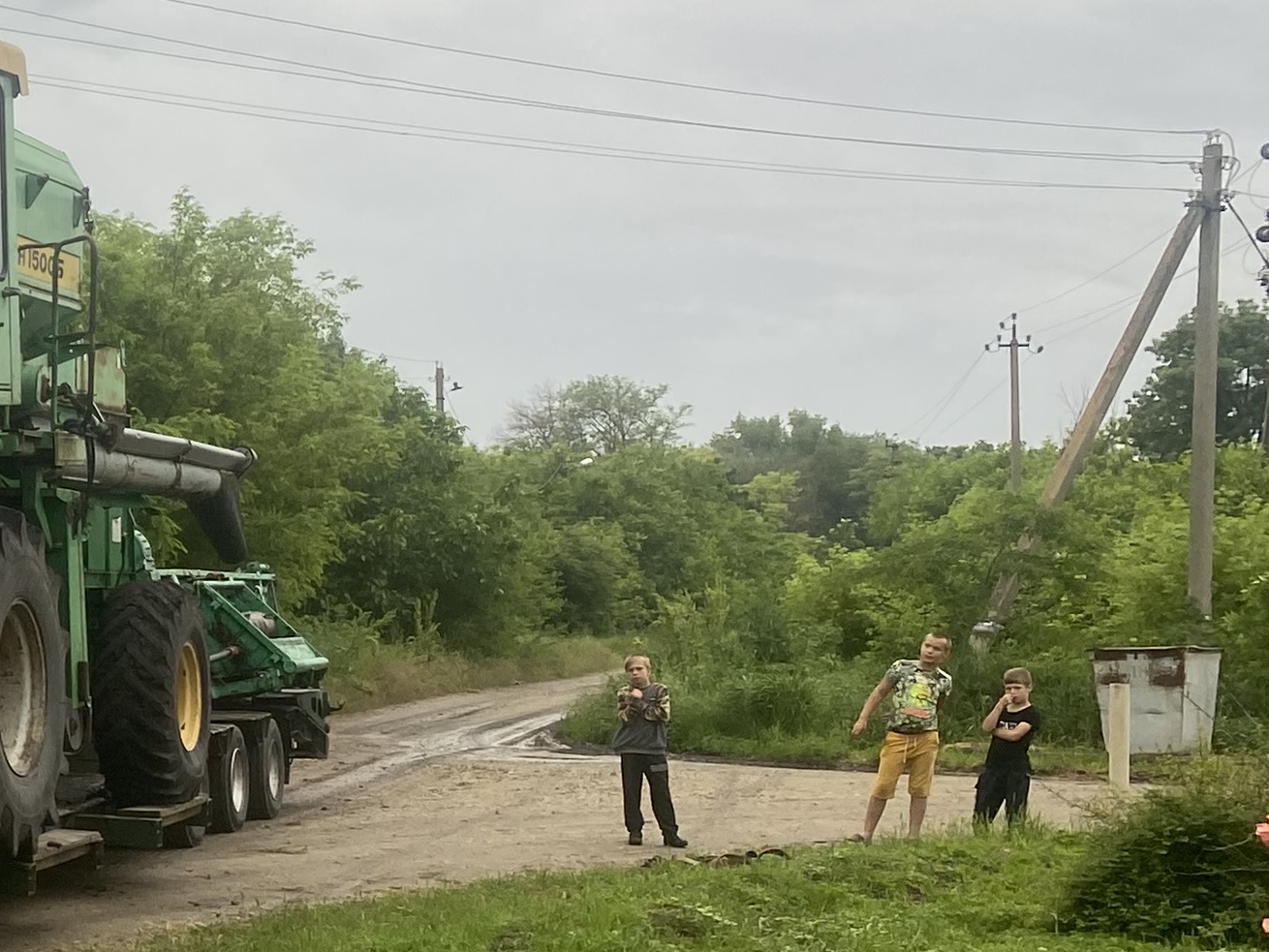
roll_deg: +0.0
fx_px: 2933
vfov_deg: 18.4
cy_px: 599
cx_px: -544
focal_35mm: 80
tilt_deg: +0.2
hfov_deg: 21.2
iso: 32
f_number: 1.8
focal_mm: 4.25
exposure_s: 1/131
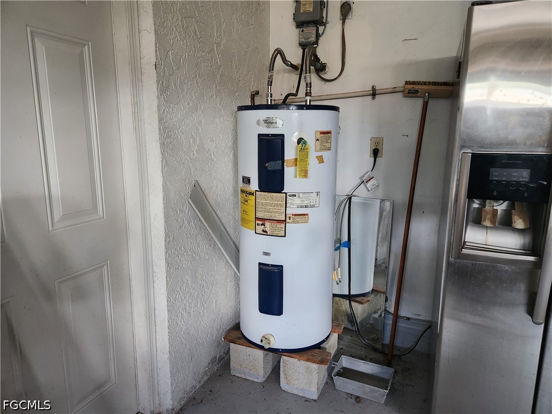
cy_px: 207
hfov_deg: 73.9
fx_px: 367
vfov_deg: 58.9
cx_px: 276
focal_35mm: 23
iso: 500
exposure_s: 1/60
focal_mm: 5.4
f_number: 1.8
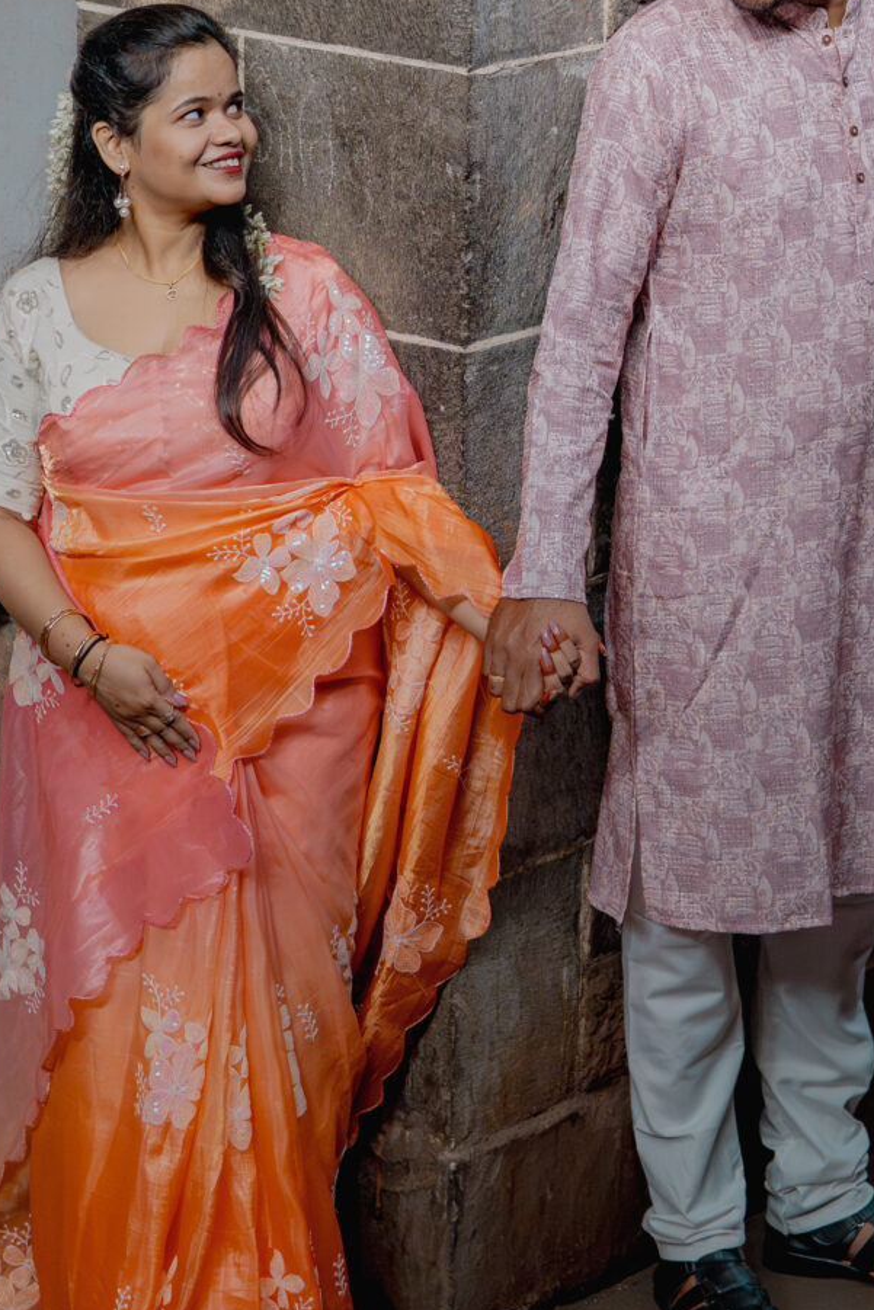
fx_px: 5169
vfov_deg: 14.2
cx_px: 385
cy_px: -80
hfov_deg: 9.7
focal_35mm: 142
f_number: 1.8
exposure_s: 1/4000
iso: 2500
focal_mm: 50
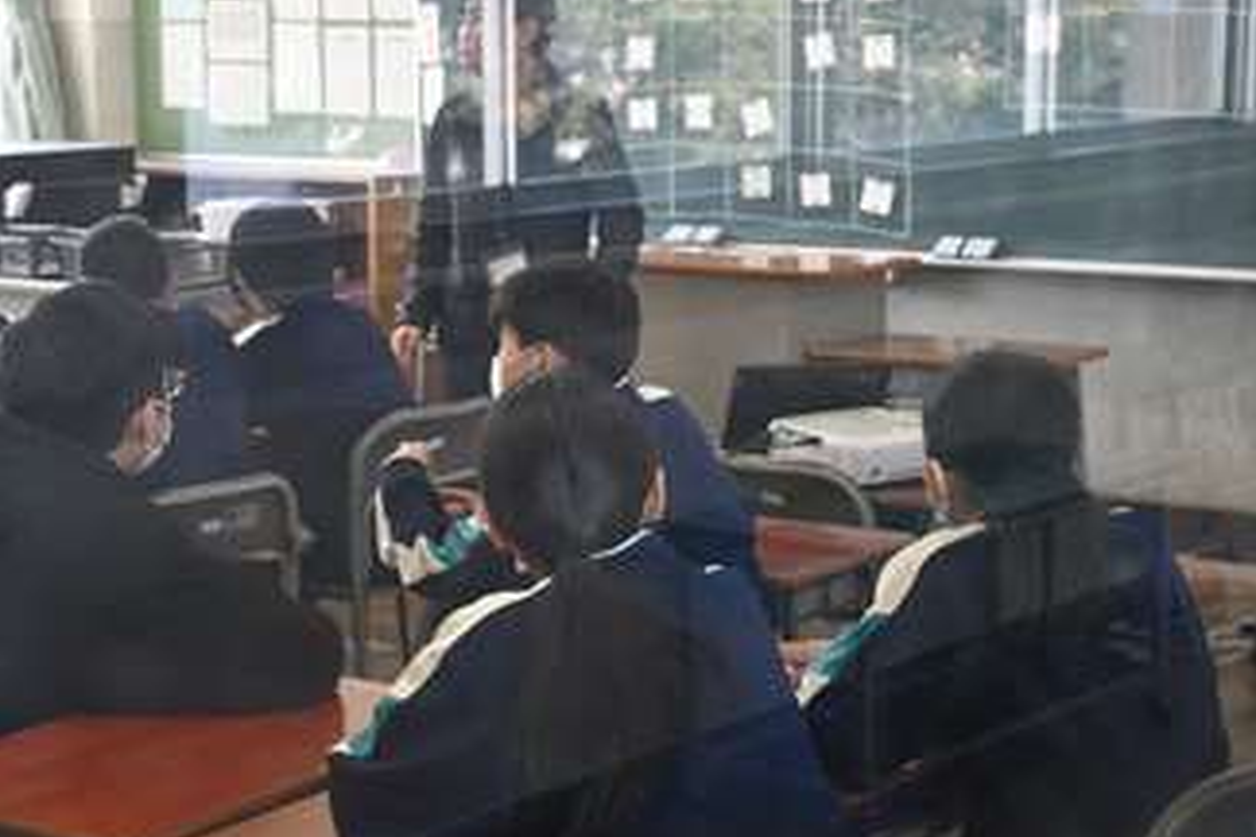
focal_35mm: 74
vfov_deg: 18.4
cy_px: 347
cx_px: 519
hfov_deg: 27.3
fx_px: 2582
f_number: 4.5
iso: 800
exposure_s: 1/250
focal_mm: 40
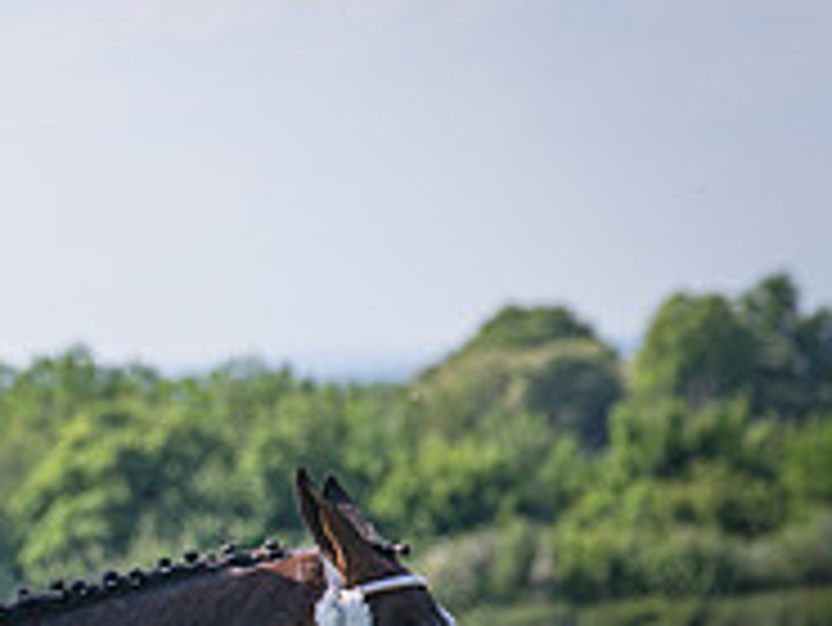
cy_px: 811
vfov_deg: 4.1
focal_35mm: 363
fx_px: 8730
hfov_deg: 5.4
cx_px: -237
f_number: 4
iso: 400
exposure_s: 1/3200
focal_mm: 101
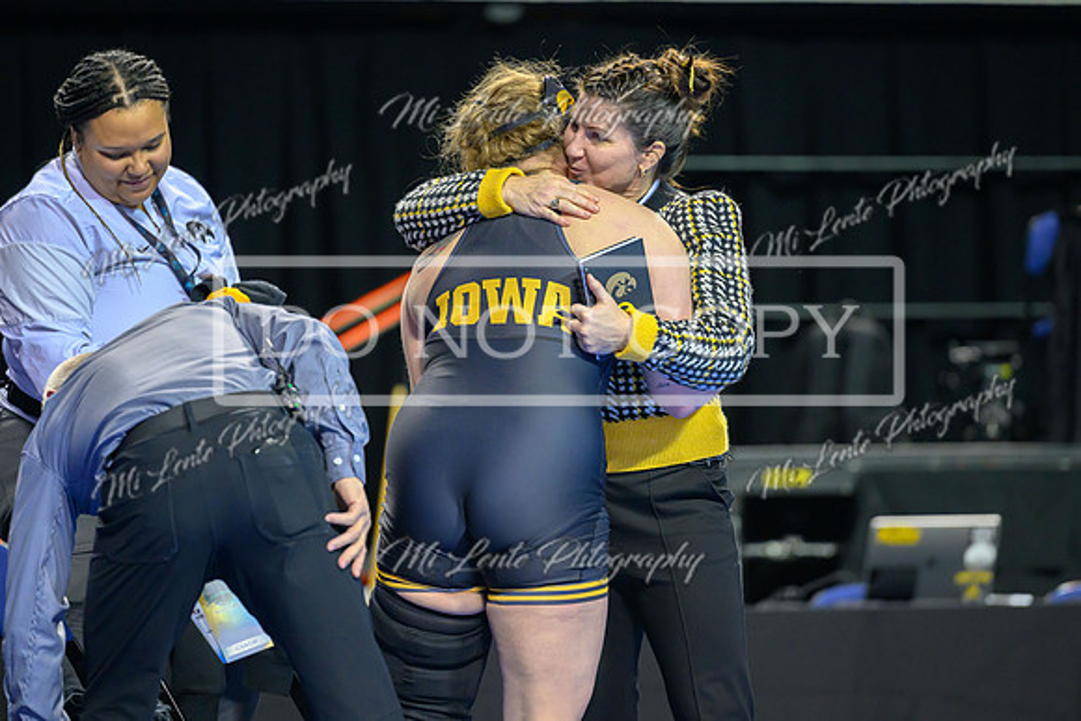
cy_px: 338
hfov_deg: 8.7
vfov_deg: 5.8
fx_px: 7110
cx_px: 545
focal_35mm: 237
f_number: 2.8
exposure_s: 1/800
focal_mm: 200
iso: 3200
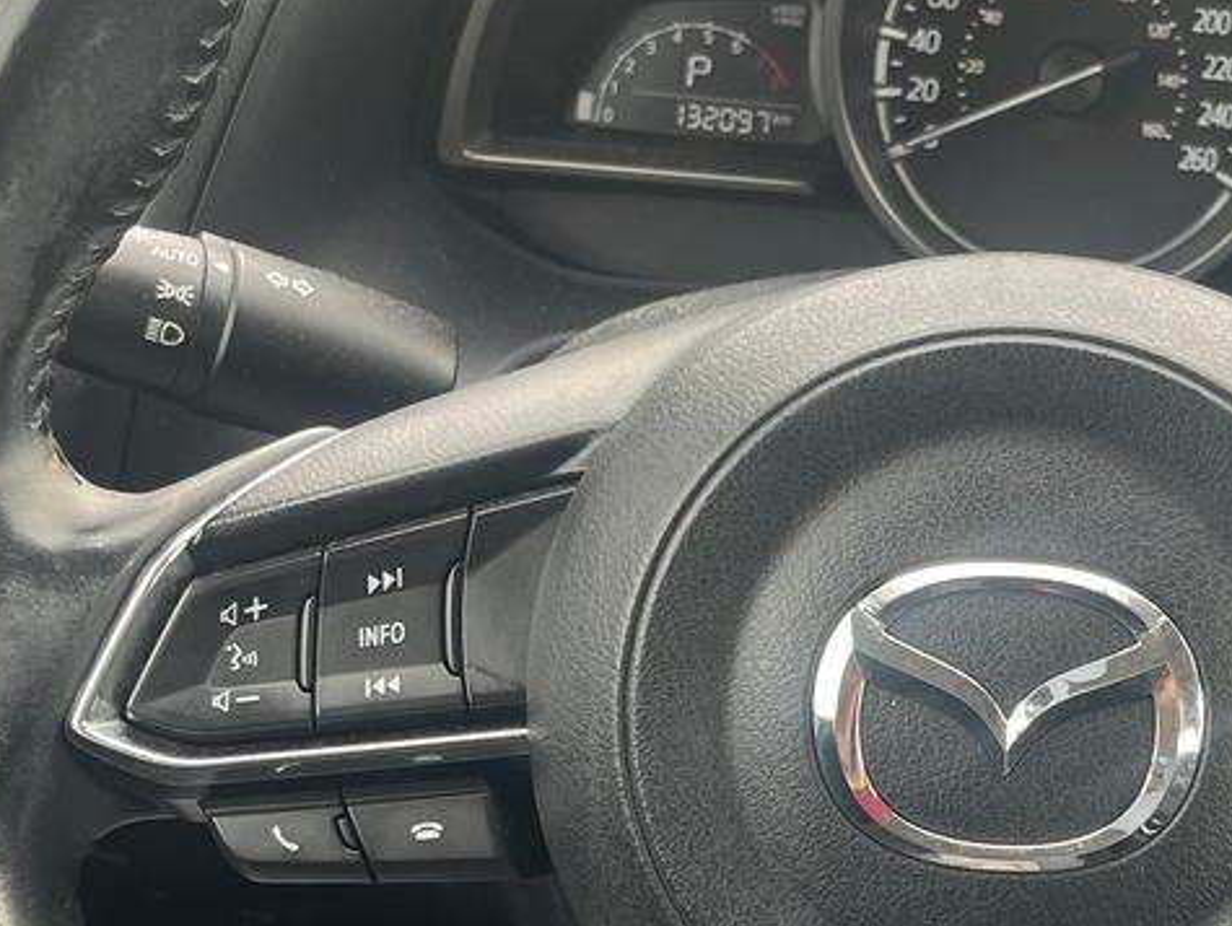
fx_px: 2493
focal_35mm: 70
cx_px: 923
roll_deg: -5.4
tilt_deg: -30.0
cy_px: 638
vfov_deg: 20.9
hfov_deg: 27.4
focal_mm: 5.1
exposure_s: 1/121
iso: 100
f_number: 1.6
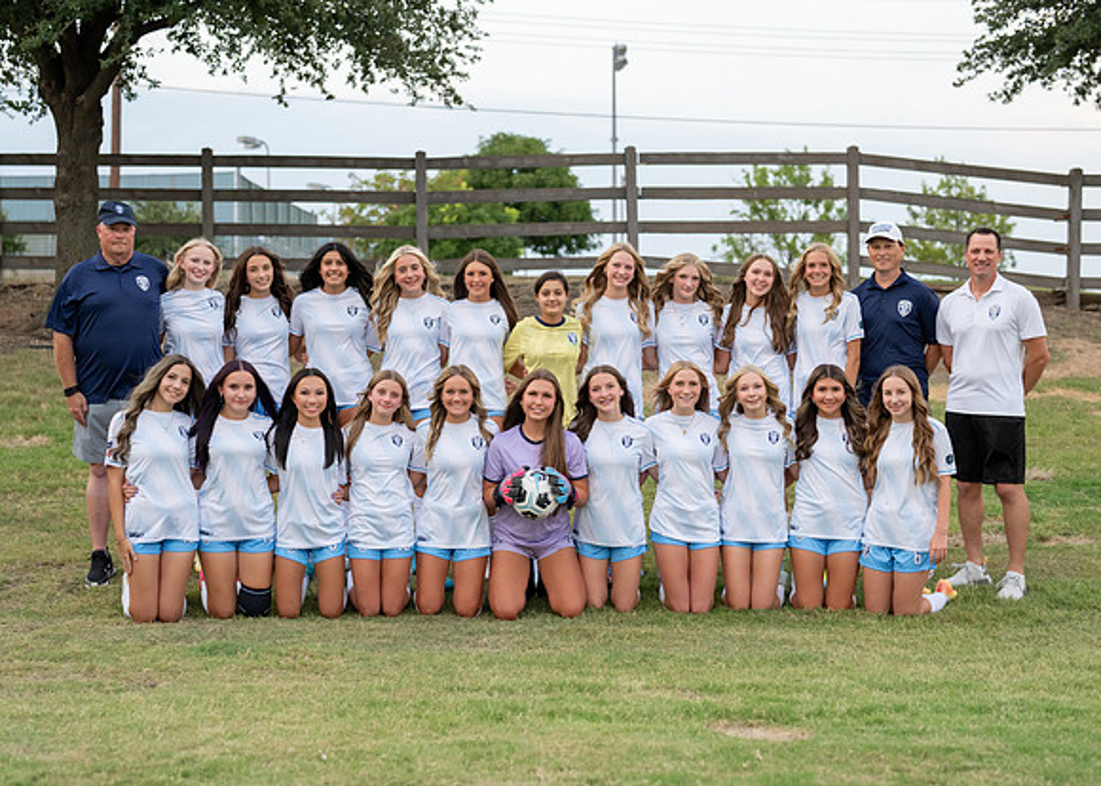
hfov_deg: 33.3
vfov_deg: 24.1
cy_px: 408
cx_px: 563
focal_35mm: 59
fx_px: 1841
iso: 800
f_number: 2.5
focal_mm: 50
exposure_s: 1/1250
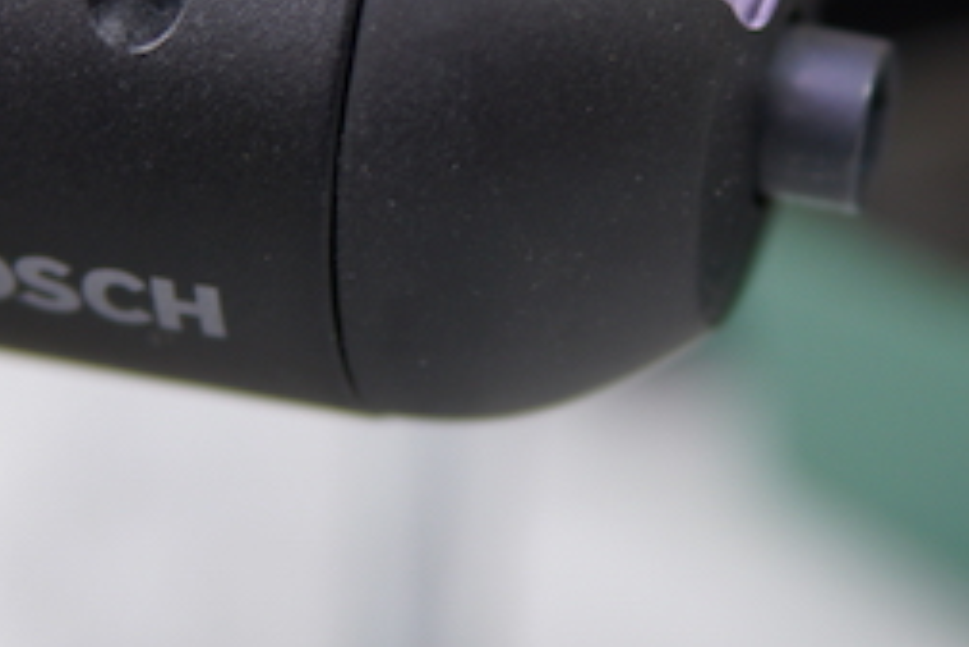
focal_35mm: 137
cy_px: 98
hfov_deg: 14.9
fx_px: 3690
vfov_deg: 10.0
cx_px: 628
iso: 100
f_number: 2
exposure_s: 1/40
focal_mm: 30
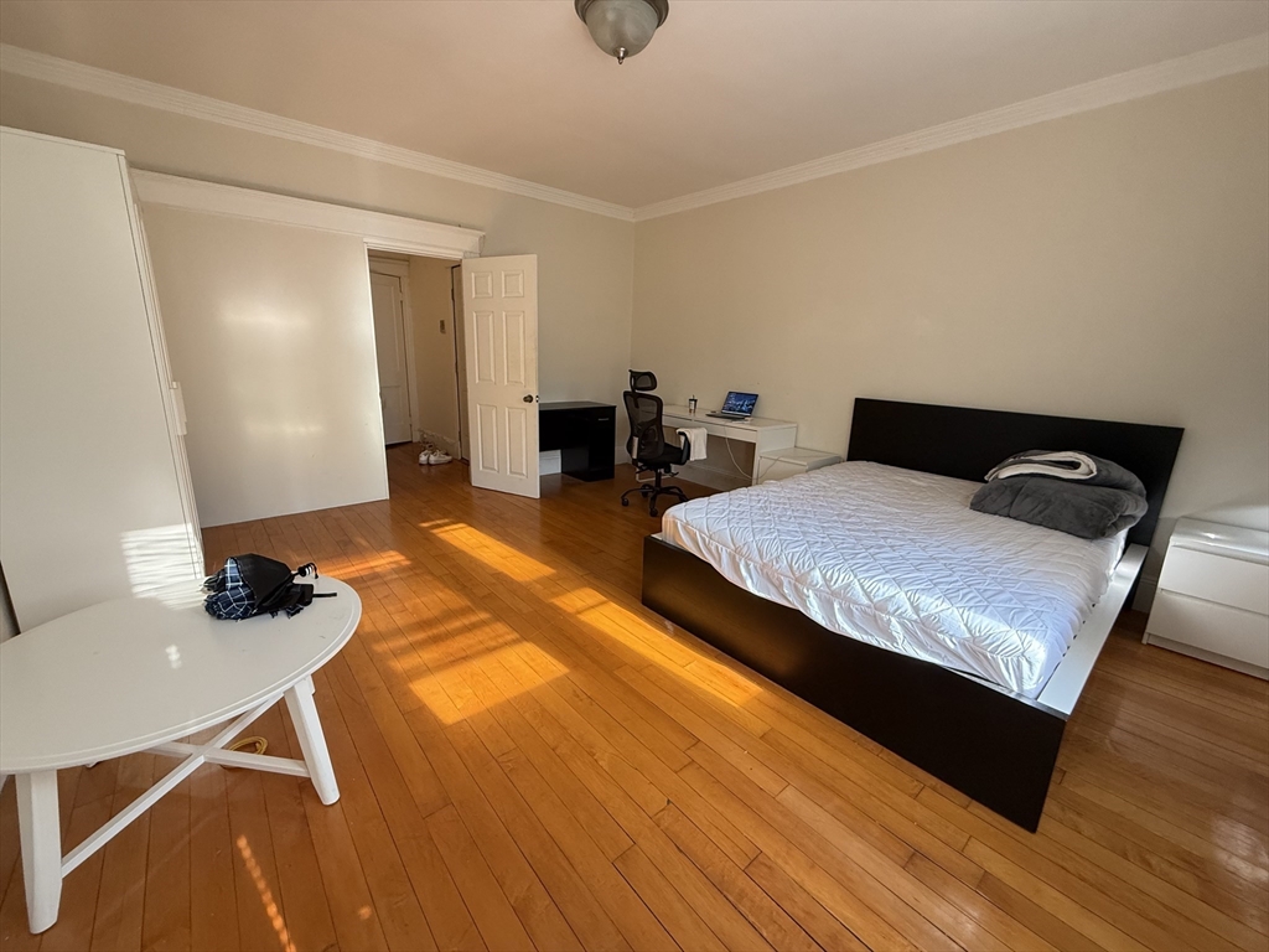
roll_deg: -2.4
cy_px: 476
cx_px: 634
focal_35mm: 14
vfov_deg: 85.7
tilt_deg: -13.0
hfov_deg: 102.1
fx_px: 513
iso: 320
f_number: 2.2
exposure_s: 1/82
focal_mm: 2.22
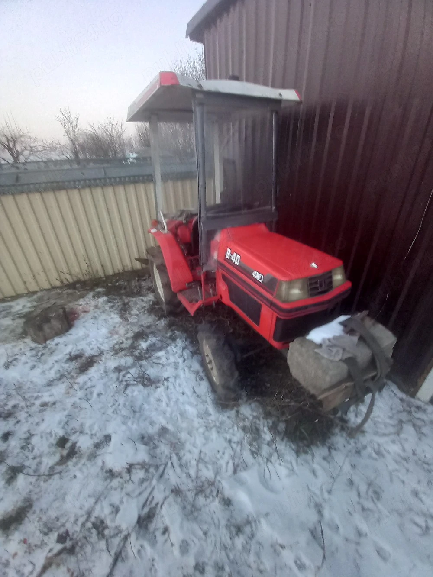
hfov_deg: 89.9
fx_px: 217
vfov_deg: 106.2
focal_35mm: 13
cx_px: 216
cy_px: 288
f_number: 2.2
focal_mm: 1.13
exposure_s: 1/50
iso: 80
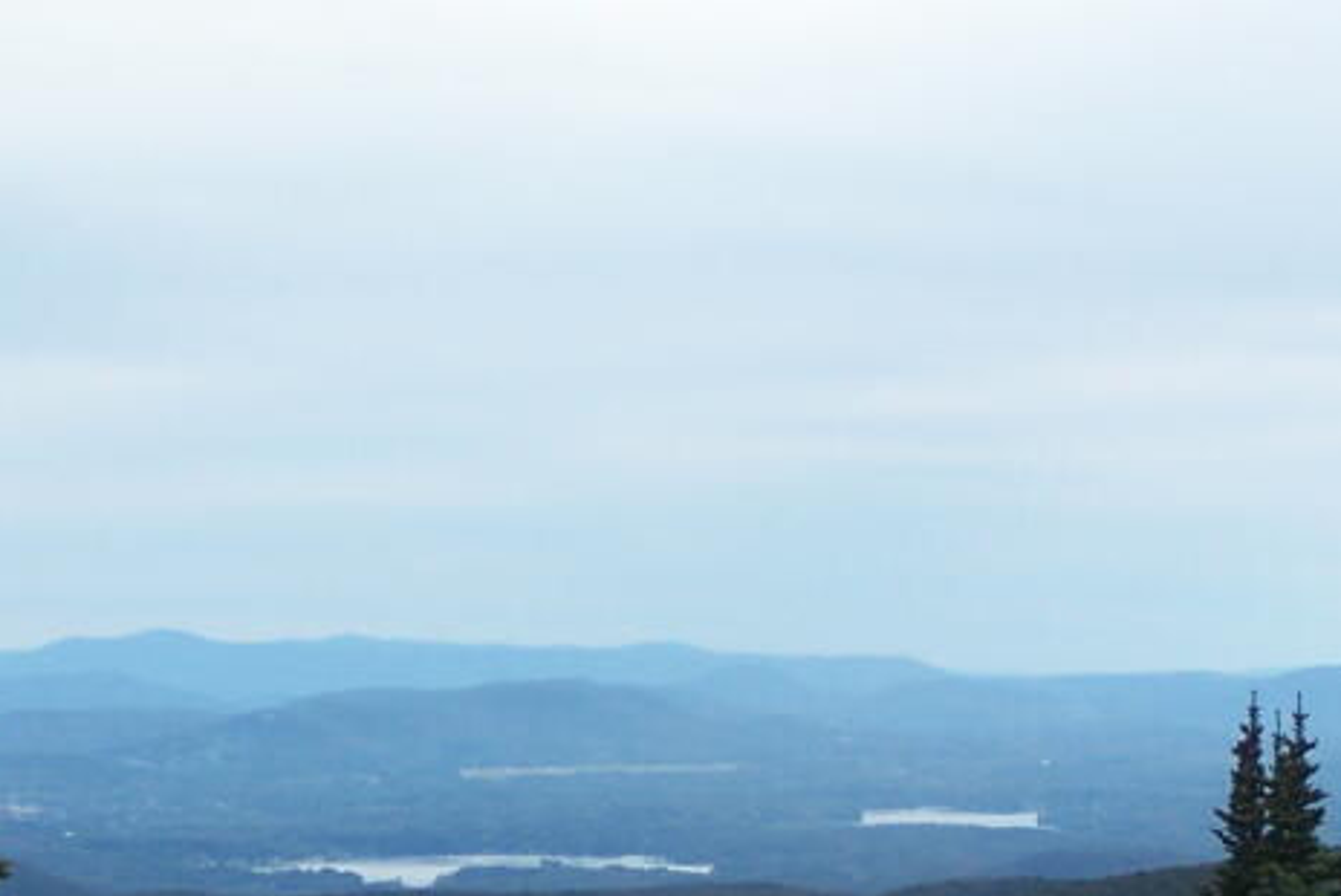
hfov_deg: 11.9
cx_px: 899
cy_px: 737
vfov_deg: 8.0
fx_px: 6411
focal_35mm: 172
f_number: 3.2
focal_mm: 12.4
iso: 80
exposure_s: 1/400
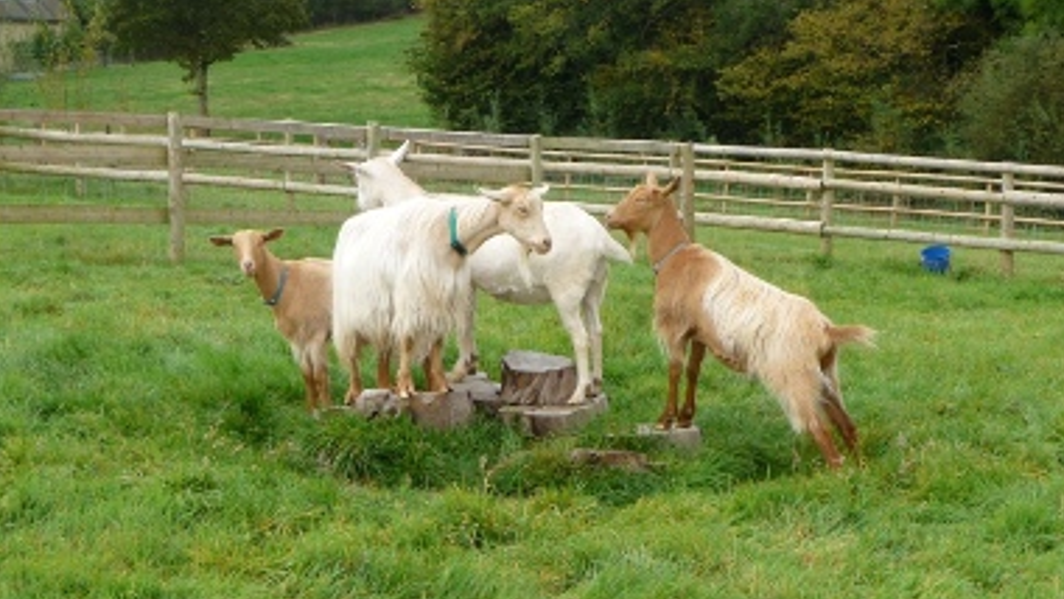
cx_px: 535
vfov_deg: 14.1
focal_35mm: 86
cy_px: 367
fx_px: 2427
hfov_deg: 24.7
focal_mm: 11.3
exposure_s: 1/200
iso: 100
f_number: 4.5
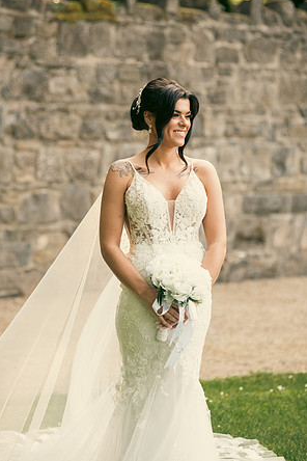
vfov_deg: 13.1
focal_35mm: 157
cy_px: 228
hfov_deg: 8.7
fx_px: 2008
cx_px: 154
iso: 250
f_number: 3.5
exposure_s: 1/250
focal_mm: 155
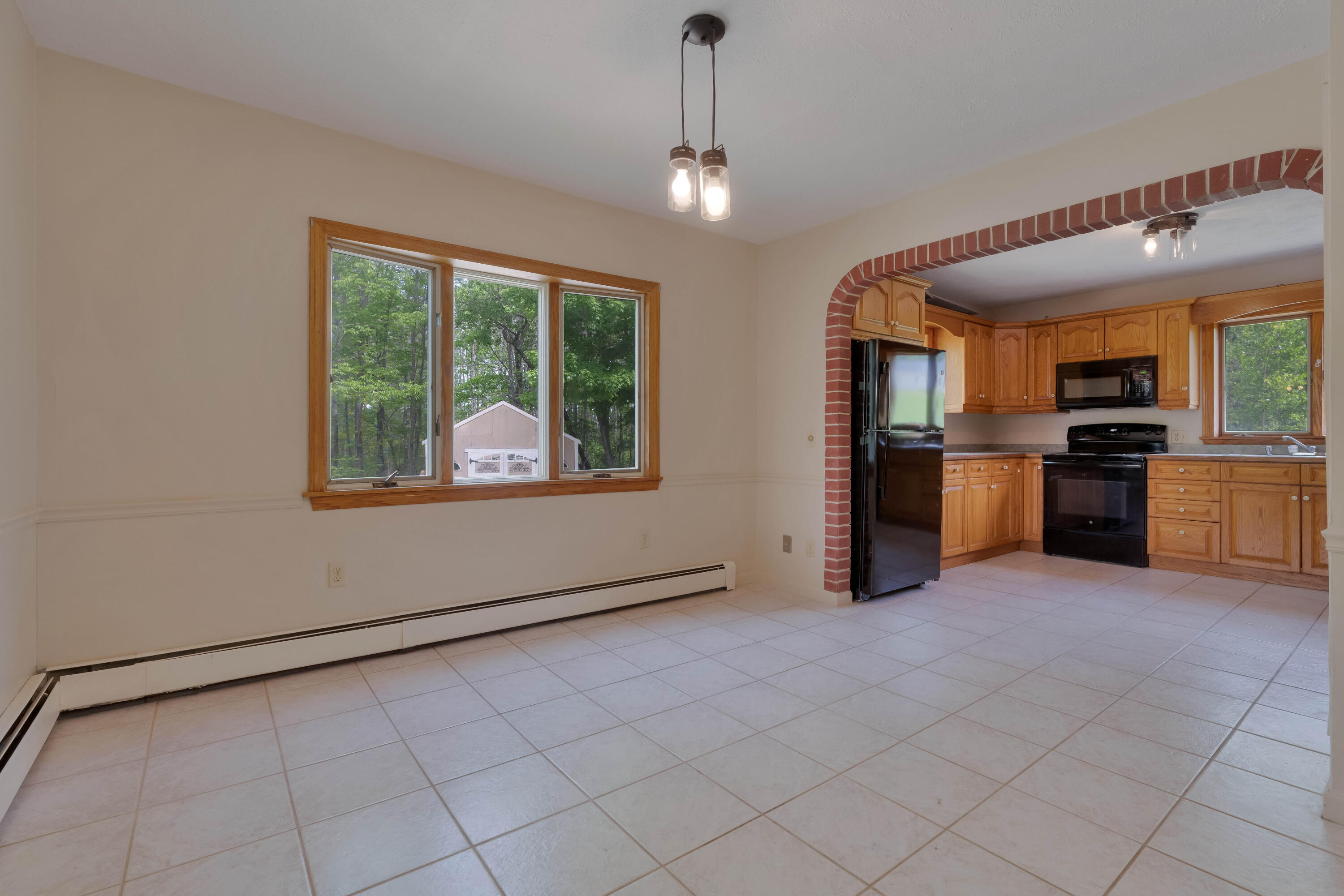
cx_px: 672
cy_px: 448
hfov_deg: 96.7
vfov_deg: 73.8
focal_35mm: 16
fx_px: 597
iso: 800
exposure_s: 1/350
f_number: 8
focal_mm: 16
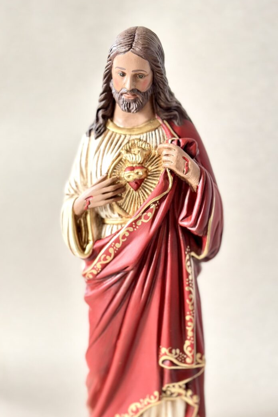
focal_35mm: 51
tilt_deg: -13.0
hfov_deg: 26.5
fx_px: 591
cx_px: 144
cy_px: 210
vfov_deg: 38.9
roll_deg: -0.3
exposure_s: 1/60
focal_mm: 6.86
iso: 160
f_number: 1.78
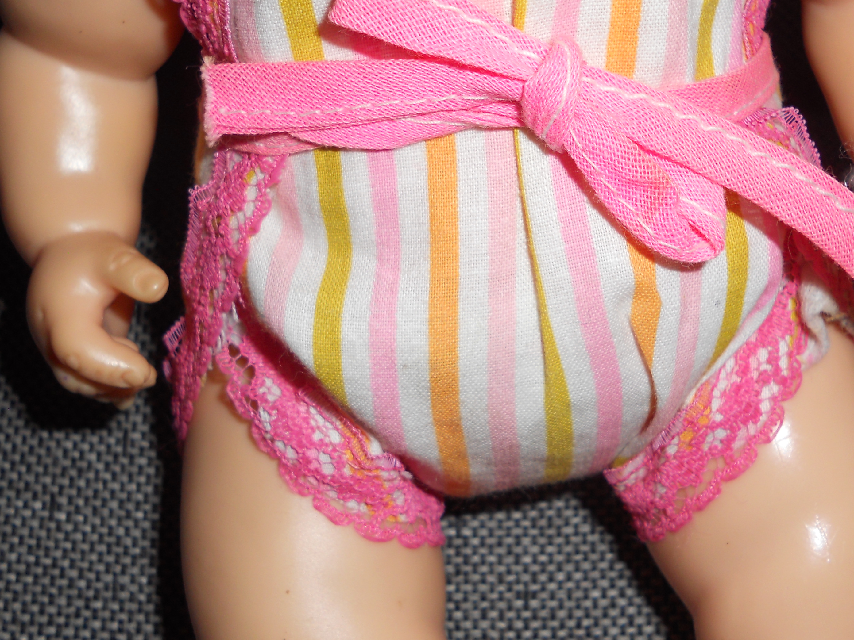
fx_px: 1135
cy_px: 283
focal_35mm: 46
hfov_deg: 41.2
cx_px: 446
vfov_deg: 31.5
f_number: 8.8
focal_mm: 5.8
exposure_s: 1/25
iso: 80
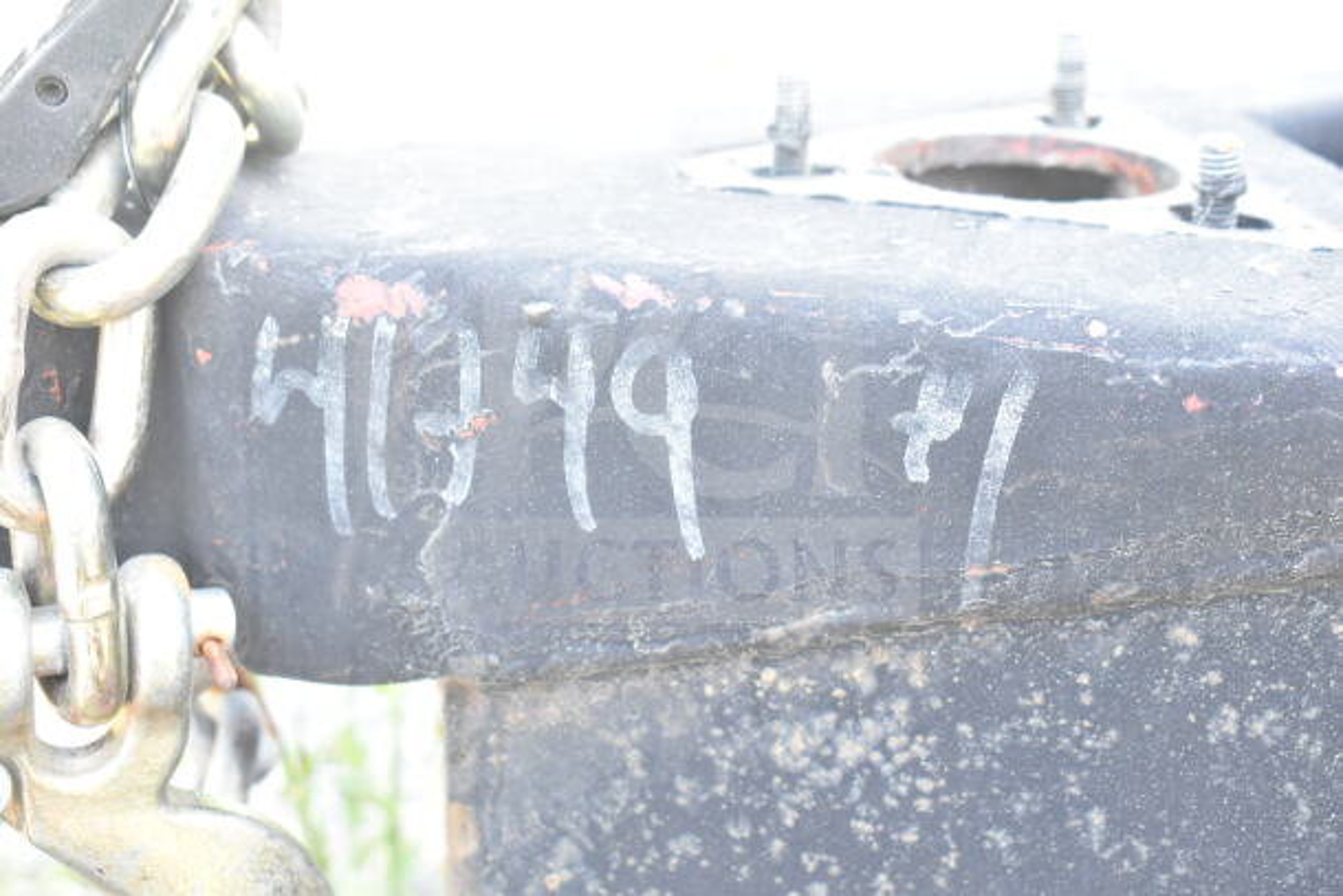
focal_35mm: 57
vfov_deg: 23.8
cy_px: 448
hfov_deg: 35.0
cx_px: 672
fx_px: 2127
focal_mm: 38
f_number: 7.1
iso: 1600
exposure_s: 1/125
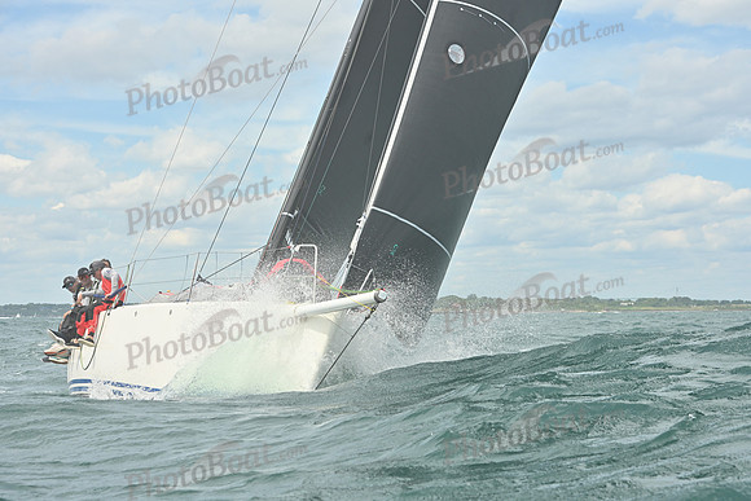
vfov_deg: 16.7
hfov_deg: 24.8
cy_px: 250
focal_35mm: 82
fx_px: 1711
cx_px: 376
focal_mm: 82
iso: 320
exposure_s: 1/1250
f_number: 9
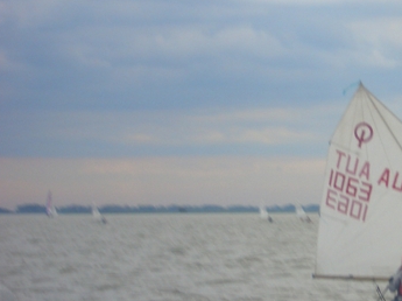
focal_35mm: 195
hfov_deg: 10.1
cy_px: 116
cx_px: 351
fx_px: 2262
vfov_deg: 7.6
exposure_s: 1/100
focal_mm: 17.4
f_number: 7.7
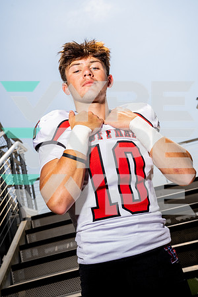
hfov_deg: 31.2
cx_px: 99
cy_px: 148
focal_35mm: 43
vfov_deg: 45.4
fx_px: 355
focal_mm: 43
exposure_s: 1/250
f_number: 8
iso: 100
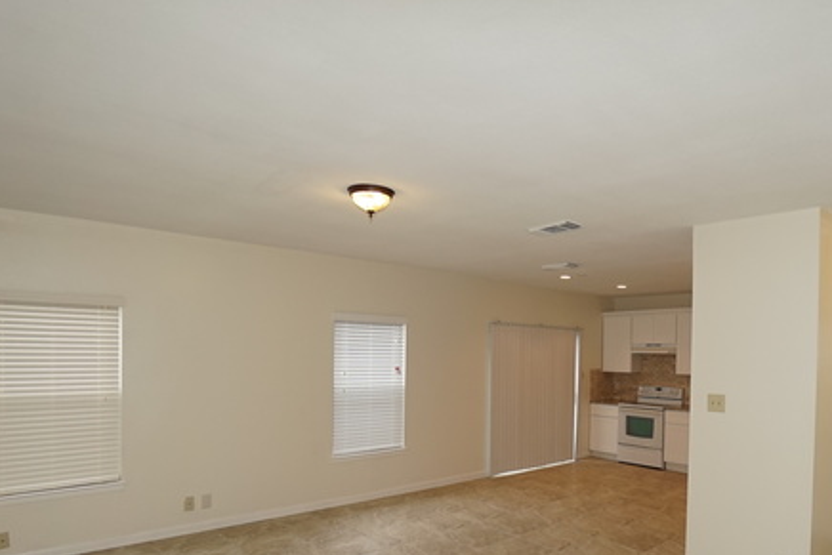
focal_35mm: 22
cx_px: 496
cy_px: 361
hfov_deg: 77.7
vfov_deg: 56.3
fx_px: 509
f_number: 4
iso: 500
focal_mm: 10
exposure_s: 1/160
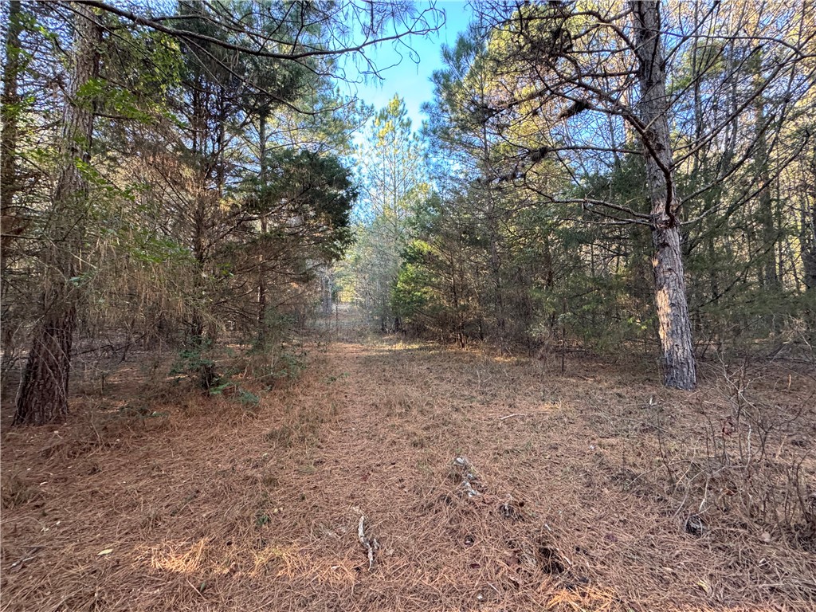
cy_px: 306
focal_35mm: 14
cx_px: 408
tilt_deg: +2.5
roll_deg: +1.3
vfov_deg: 85.7
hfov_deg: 102.1
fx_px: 330
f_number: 2.2
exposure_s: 1/99
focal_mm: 2.22
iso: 320
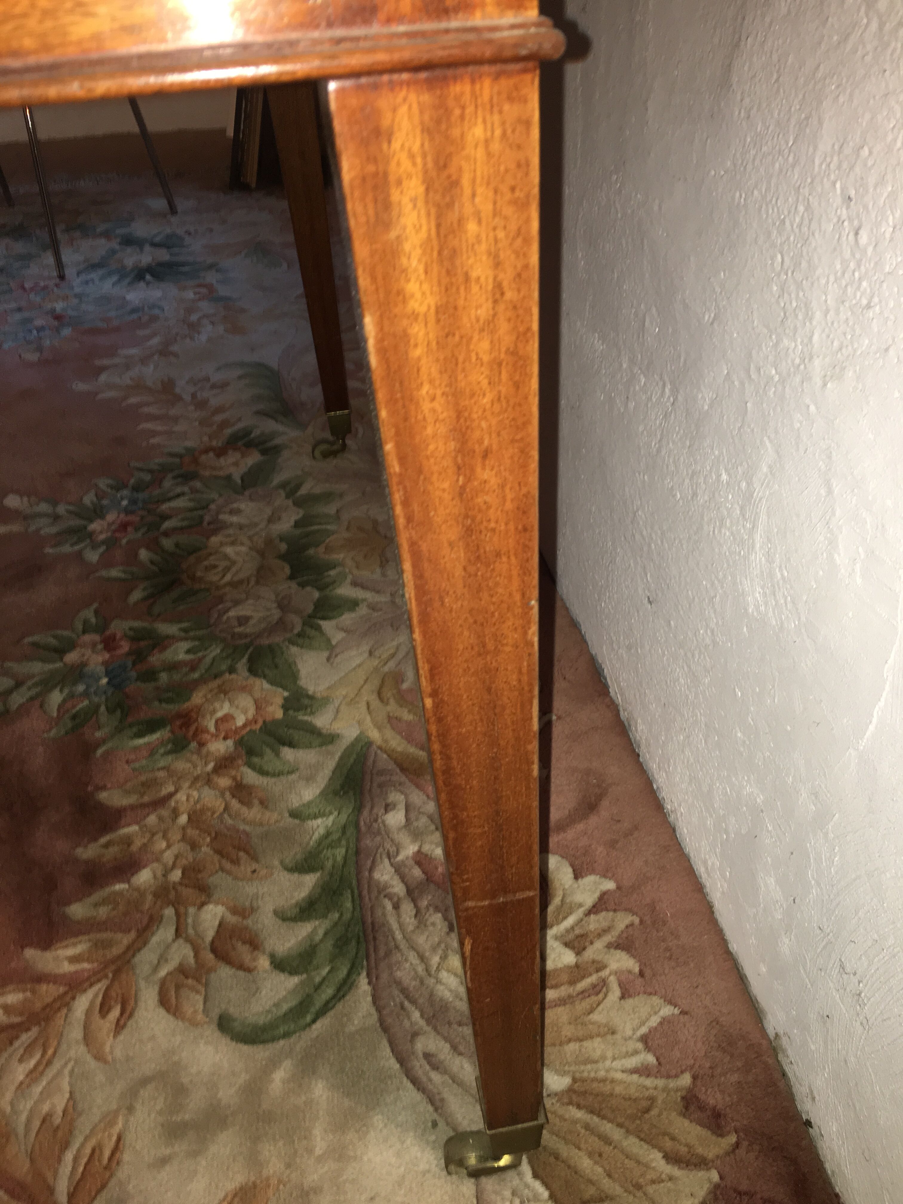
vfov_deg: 61.7
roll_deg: +1.9
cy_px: 602
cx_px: 452
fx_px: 1009
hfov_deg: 48.2
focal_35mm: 29
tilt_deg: -34.0
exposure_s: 1/17
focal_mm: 4.15
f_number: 2.2
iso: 50
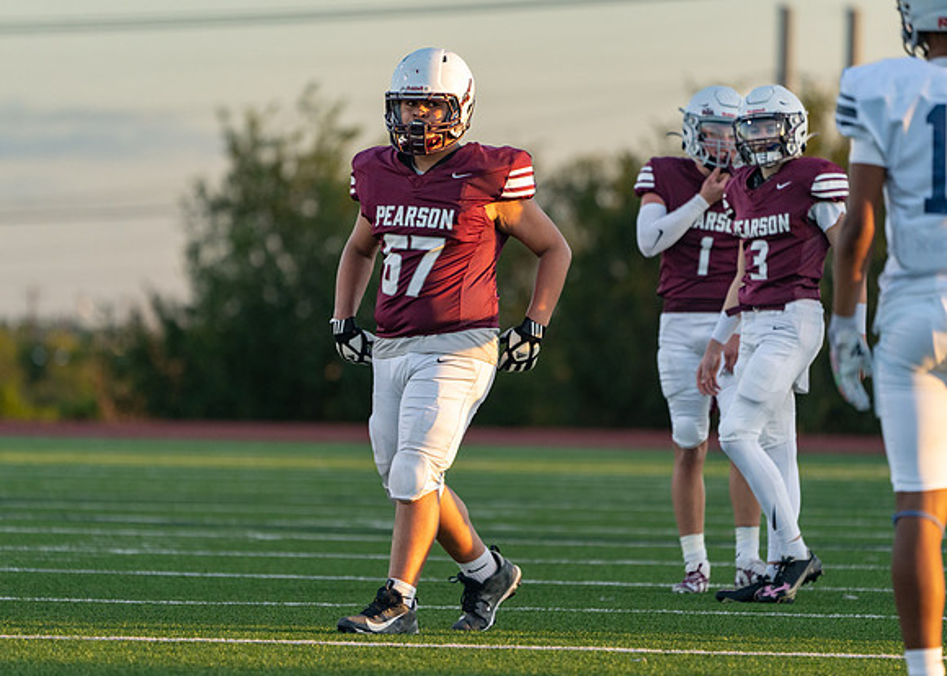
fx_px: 10540
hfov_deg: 5.1
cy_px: 338
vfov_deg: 3.7
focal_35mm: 392
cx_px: 474
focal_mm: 373
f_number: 5.6
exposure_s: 1/1000
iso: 1600
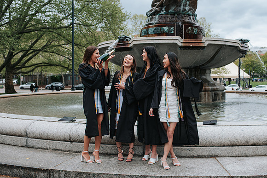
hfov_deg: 48.2
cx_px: 153
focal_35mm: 40
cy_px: 89
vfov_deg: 33.4
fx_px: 297
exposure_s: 1/800
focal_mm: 35
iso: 160
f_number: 3.5
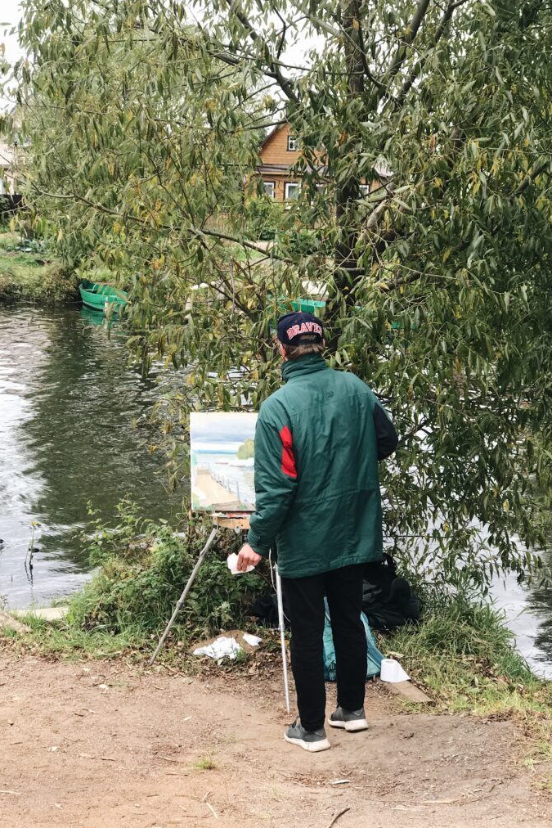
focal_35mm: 60
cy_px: 411
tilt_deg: -8.4
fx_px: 1379
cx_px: 277
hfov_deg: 22.6
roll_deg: -1.8
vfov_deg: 33.4
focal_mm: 6.6
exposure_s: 1/93
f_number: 2.8
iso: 25
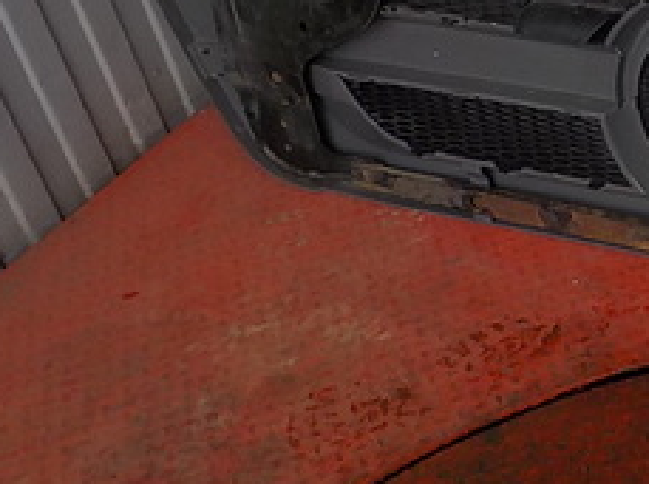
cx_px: 842
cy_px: -3
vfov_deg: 17.1
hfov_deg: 21.2
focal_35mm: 84
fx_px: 1572
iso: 125
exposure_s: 1/60
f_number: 3.3
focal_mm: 4.1
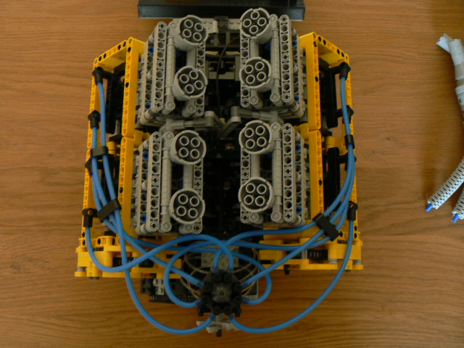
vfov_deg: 39.7
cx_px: 232
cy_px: 174
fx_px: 483
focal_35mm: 36
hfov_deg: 51.4
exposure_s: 1/5
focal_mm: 6
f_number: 2.8
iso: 100
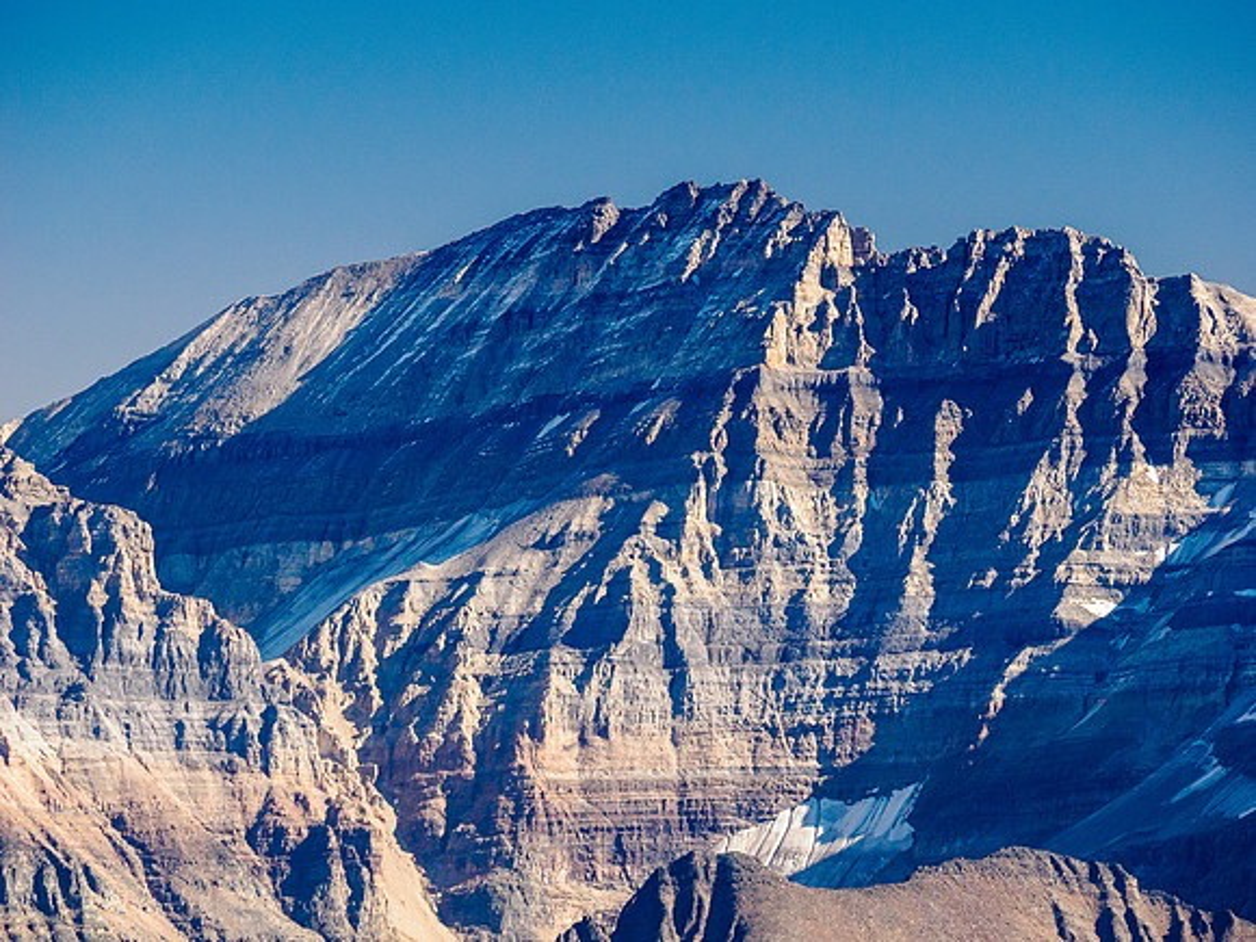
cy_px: 471
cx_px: 628
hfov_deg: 7.2
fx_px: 10014
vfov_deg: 5.4
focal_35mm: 276
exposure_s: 1/250
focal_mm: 138
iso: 640
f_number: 8
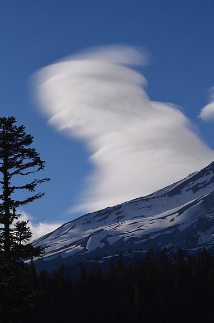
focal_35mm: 105
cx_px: 107
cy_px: 162
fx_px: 941
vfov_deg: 19.5
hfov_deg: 13.0
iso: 400
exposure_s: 1/1600
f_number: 7.1
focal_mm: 70
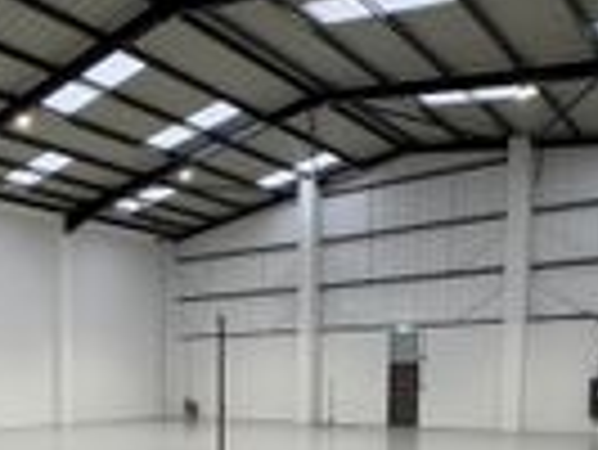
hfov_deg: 41.7
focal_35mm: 42
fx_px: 726
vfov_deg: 32.3
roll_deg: +1.4
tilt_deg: -2.3
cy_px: 423
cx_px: 76
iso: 125
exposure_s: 1/99
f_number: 2.2
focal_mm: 2.22
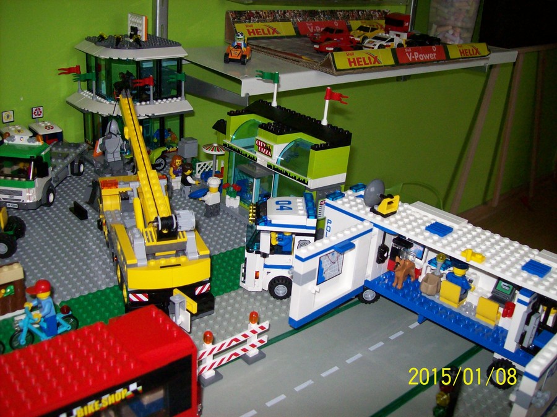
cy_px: 208
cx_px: 278
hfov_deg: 51.4
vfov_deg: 39.6
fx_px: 579
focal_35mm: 36
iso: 200
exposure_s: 1/64
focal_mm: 6
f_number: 2.7
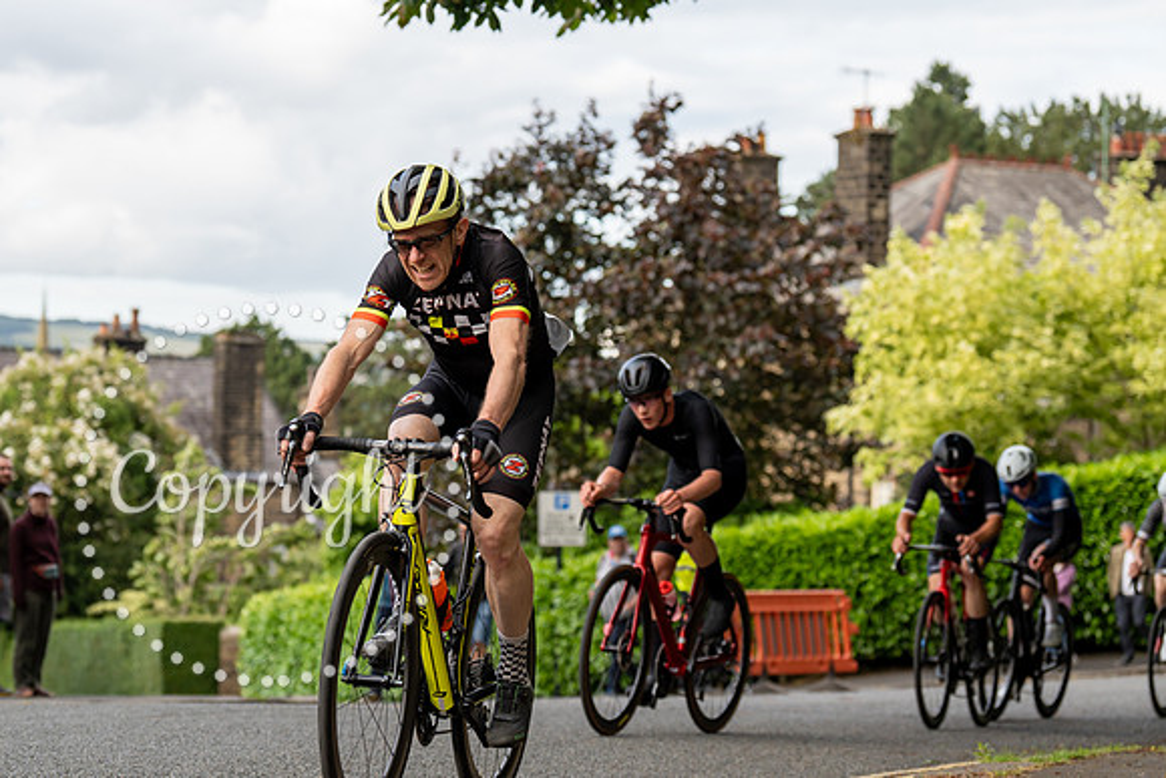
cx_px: 420
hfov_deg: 21.2
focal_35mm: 96
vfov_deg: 14.3
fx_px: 3107
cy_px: 281
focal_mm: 75
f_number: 3.5
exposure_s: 1/800
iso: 400
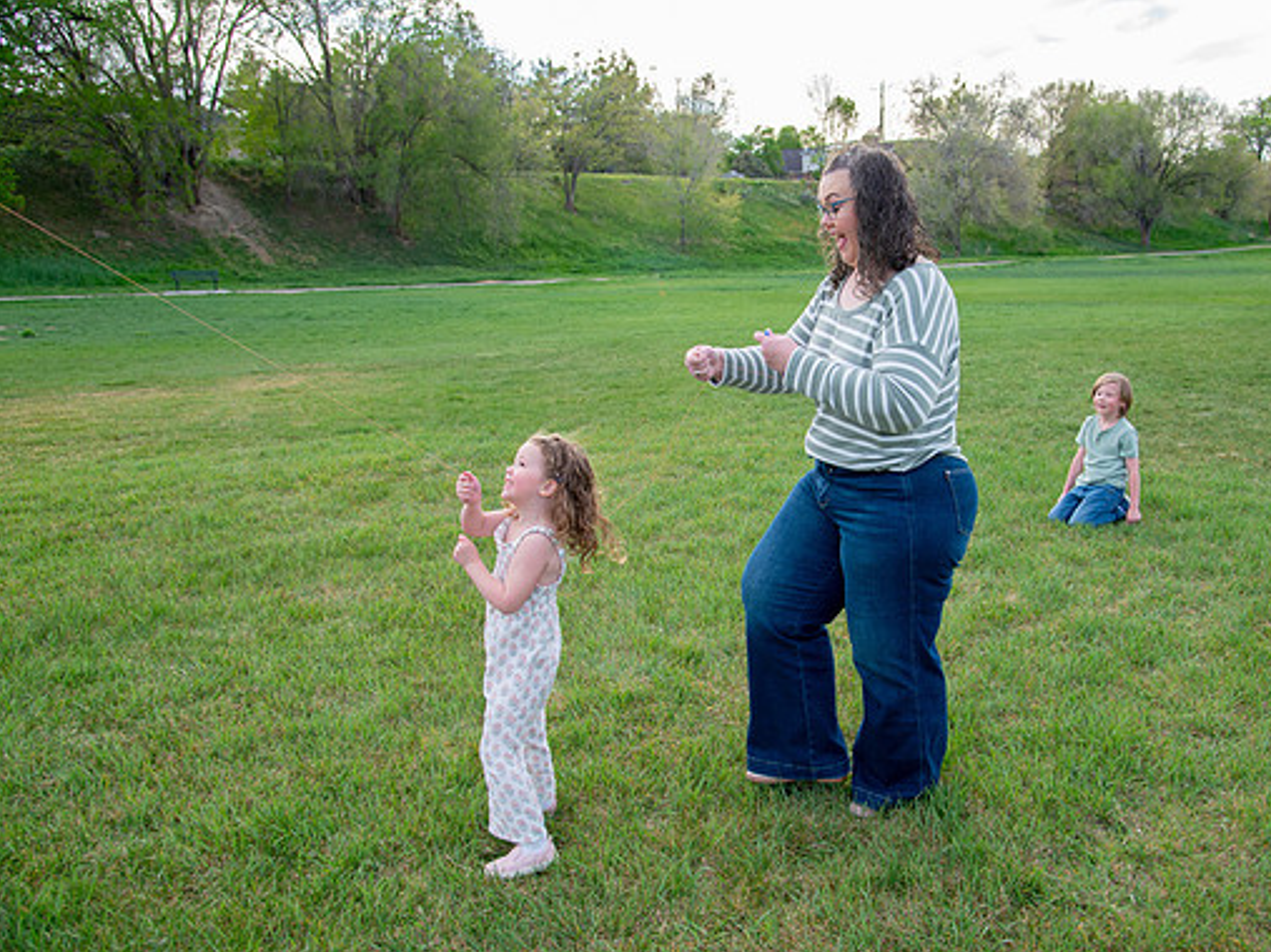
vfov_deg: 42.9
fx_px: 1211
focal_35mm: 33
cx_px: 722
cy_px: 481
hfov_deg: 55.2
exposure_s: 1/250
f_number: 5
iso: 200
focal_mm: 30
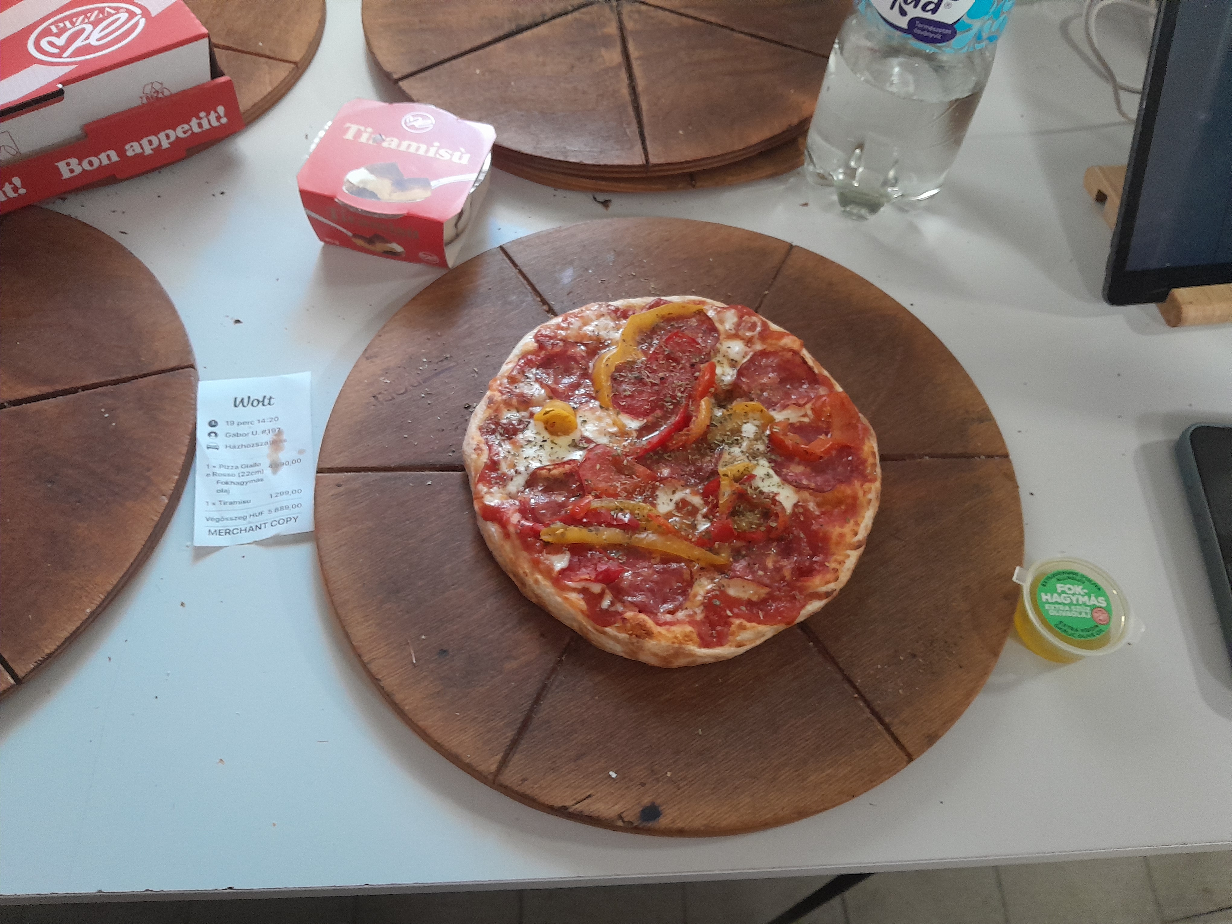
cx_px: 616
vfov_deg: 53.1
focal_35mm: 26
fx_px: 925
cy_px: 462
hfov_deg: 67.3
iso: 500
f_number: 1.8
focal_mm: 3.98
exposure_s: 1/50
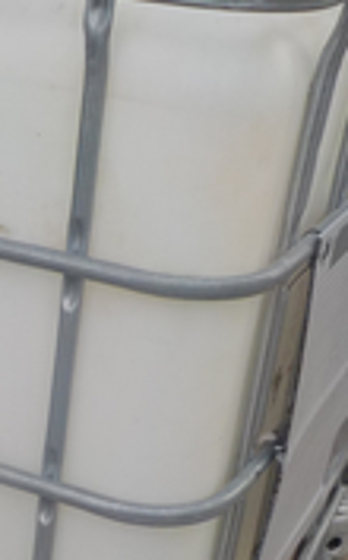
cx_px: -111
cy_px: 405
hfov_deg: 16.9
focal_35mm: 72
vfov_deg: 28.3
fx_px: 1097
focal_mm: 4.1
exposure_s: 1/125
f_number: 3.3
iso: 125
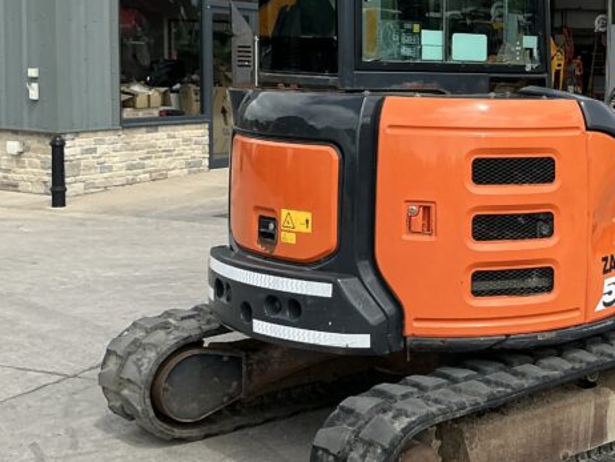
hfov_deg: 29.5
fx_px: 1102
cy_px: 182
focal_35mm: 62
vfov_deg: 23.6
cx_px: 583
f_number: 1.8
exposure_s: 1/1279
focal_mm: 3
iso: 25
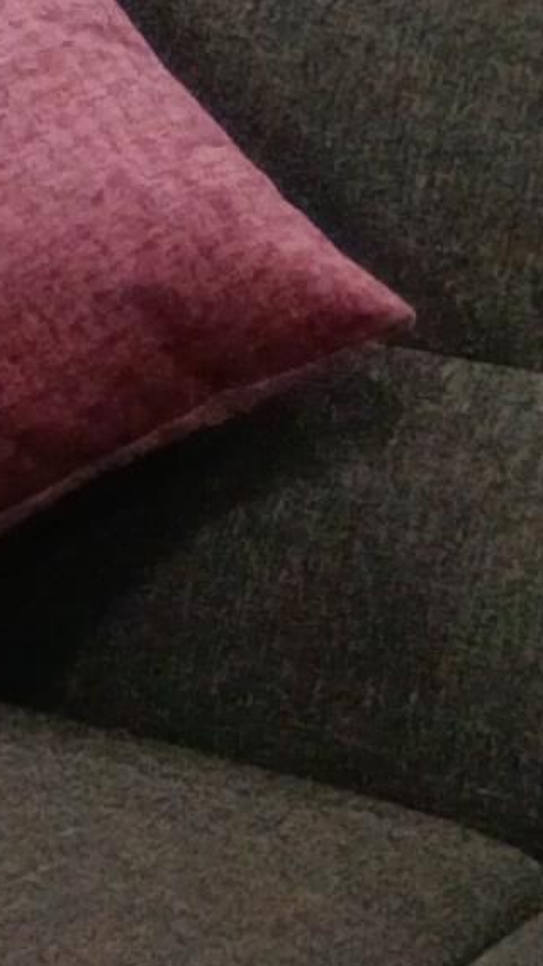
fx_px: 4403
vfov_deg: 12.5
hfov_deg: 4.8
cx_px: -2720
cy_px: 396
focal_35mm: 172
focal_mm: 3.86
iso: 203
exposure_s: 1/25
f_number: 1.8
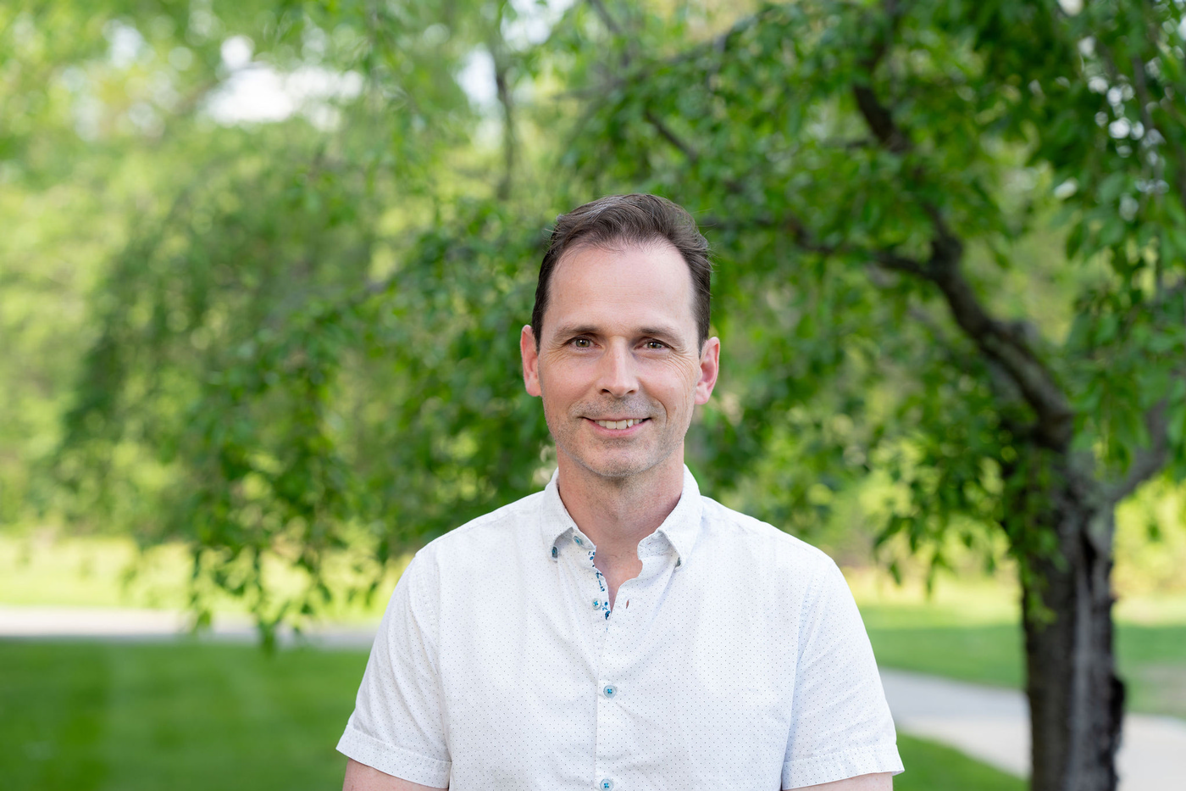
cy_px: 396
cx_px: 593
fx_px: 2306
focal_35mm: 70
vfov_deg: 19.5
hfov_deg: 28.8
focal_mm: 70
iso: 64
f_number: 3.2
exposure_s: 1/200
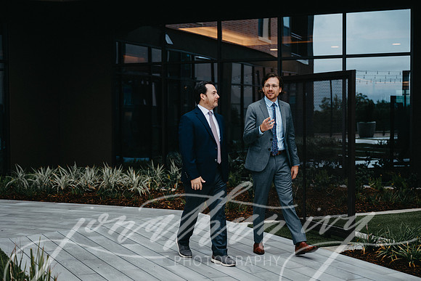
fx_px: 678
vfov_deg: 23.4
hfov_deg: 34.5
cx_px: 210
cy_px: 140
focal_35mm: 58
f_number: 2.8
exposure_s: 1/400
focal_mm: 58
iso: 100
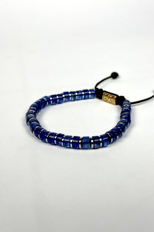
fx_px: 327
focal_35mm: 51
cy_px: 116
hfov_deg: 26.5
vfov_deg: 38.9
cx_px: 83
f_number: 1.78
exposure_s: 1/7092
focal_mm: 6.76
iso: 64
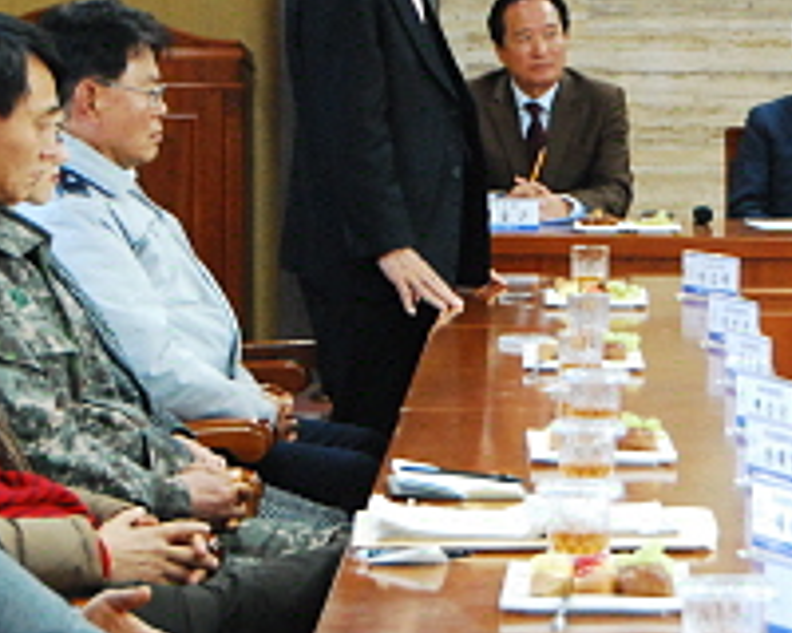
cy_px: 136
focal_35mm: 176
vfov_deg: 8.8
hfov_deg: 10.9
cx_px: 713
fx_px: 4125
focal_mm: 50
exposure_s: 1/100
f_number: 5.6
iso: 1600
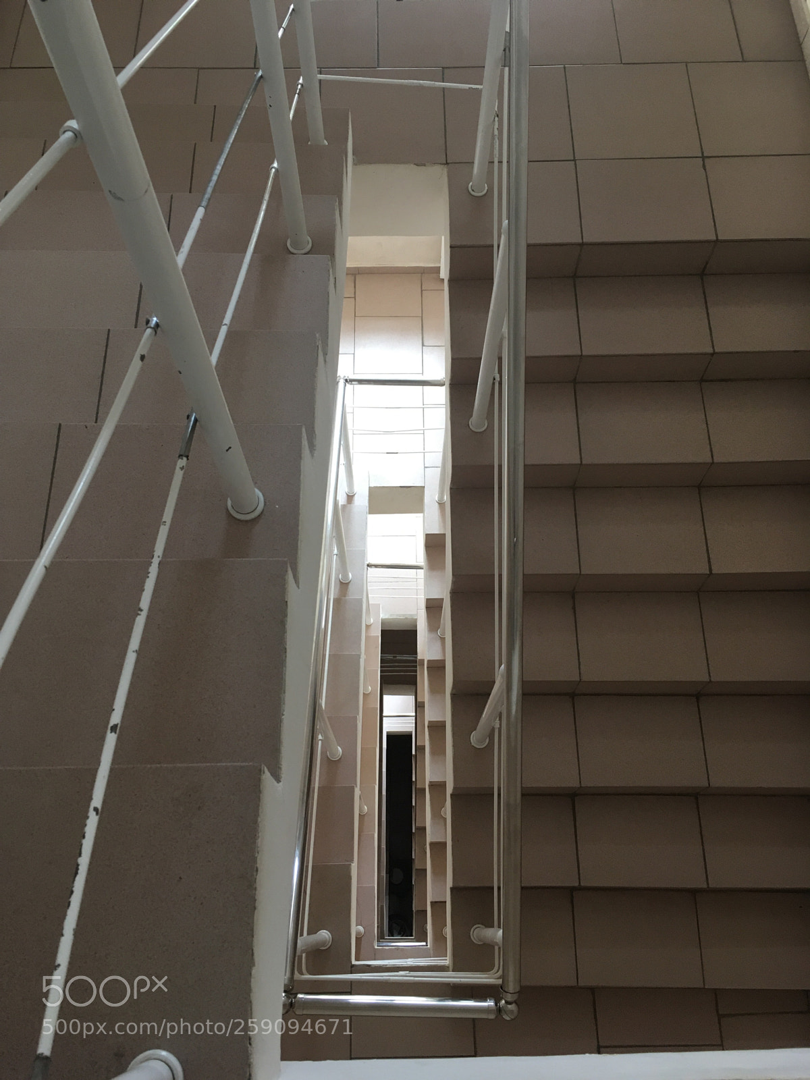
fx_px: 905
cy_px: 540
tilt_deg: -68.4
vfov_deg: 61.7
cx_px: 405
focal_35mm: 29
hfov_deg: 48.2
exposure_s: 1/33
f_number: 2.2
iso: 100
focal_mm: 4.15
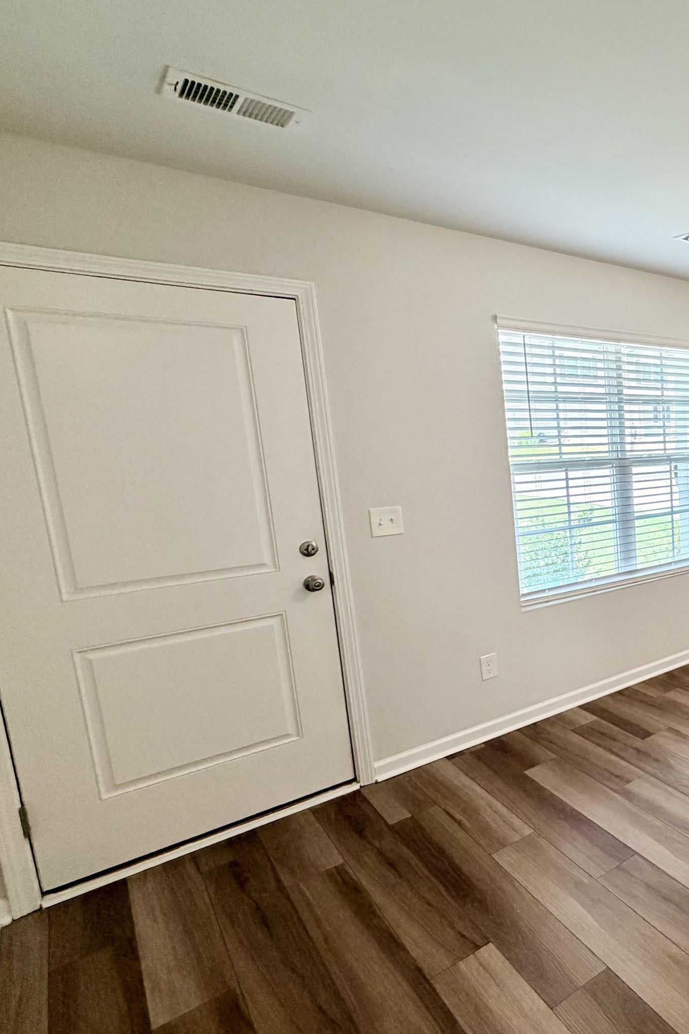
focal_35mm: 22
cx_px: 768
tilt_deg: -8.9
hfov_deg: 43.4
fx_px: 632
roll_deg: +0.9
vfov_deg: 78.6
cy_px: 528
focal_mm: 2.22
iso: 200
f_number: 2.2
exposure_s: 1/120
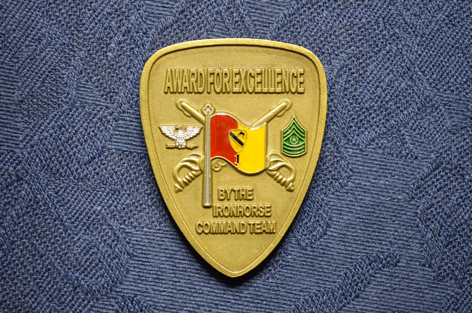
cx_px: 236
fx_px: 1079
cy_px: 156
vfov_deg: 16.5
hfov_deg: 24.7
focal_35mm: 82
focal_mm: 55
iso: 160
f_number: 8
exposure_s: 1/2.5
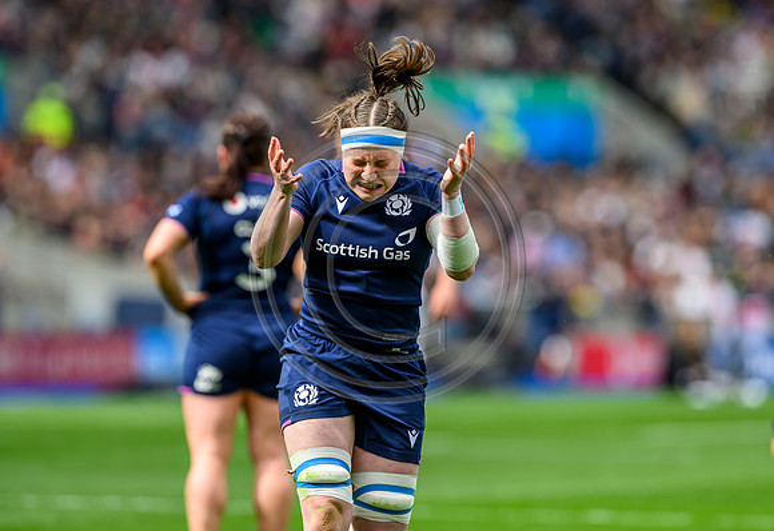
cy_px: 251
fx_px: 9485
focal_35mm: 437
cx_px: 404
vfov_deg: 3.2
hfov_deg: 4.7
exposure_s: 1/1600
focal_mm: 400
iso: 500
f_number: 4
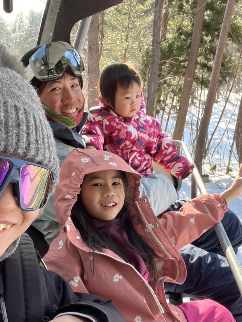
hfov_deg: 38.7
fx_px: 345
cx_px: 118
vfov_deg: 49.8
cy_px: 195
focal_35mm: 37
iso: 50
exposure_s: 1/121
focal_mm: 2.71
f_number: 2.2
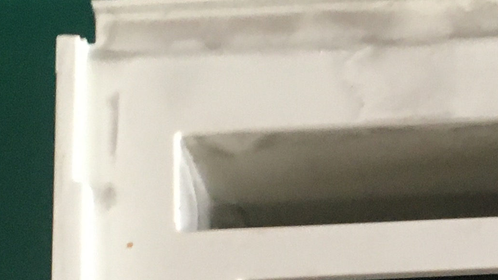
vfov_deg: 9.8
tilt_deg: -71.8
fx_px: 1624
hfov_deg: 17.2
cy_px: 292
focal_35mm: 123
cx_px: 451
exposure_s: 1/33
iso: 200
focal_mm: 4.15
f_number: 2.2
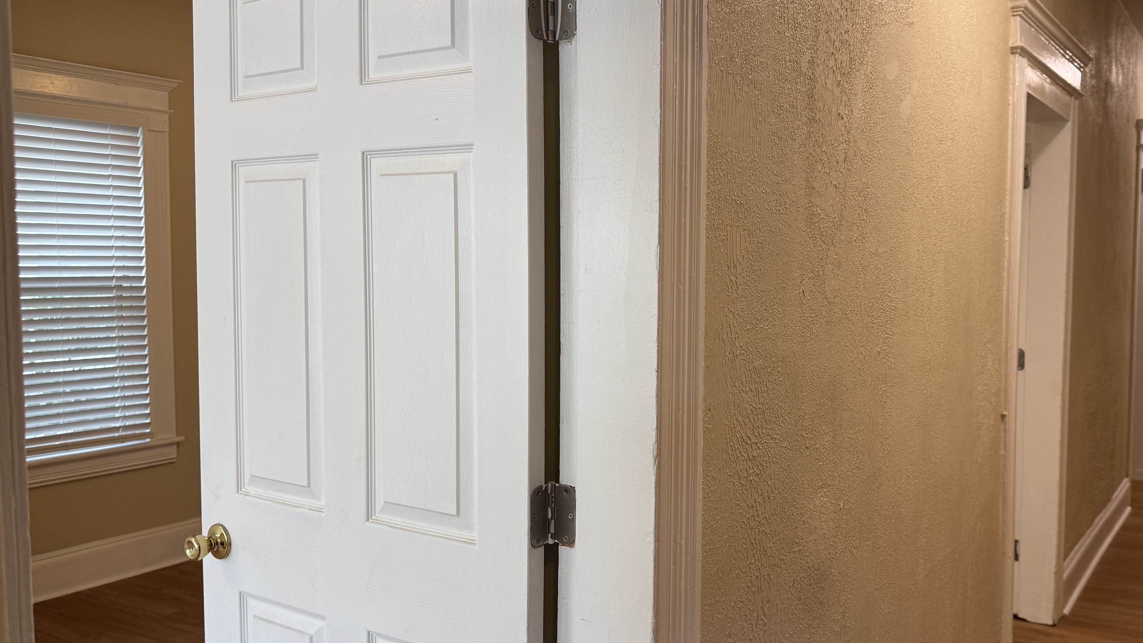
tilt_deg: -4.3
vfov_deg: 36.7
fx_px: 970
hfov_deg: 60.6
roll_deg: +0.1
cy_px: 317
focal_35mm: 32
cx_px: 675
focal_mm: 6.76
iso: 125
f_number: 1.78
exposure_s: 1/120
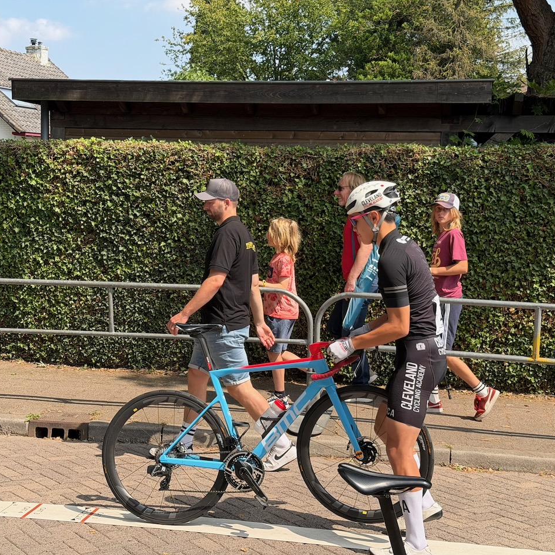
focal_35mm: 57
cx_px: 245
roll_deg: -2.4
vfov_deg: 30.0
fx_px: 1034
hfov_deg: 30.0
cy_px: 278
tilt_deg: -4.8
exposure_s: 1/2273
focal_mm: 6.76
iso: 64
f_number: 1.78
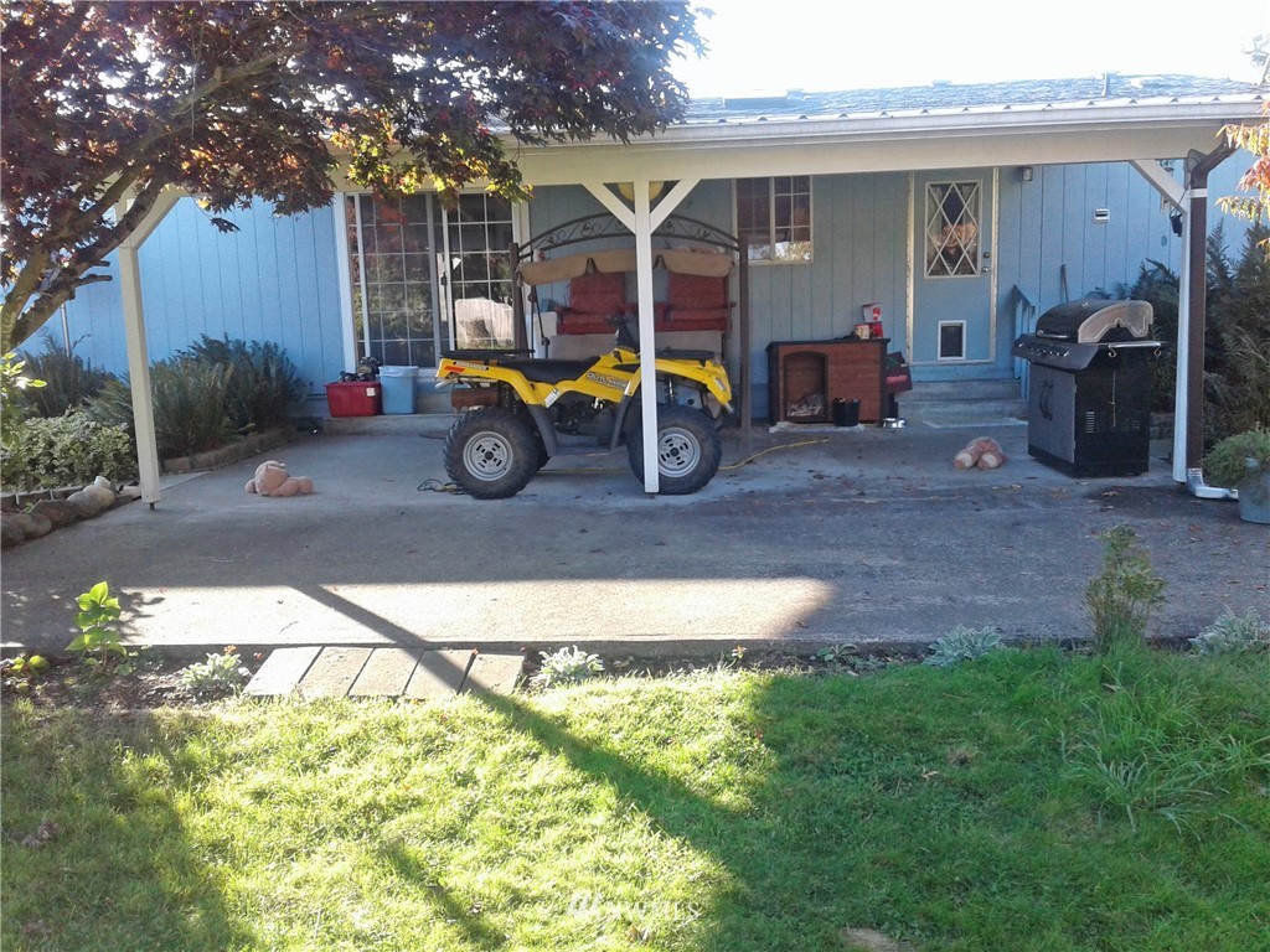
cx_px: 635
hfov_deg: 55.4
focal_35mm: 33
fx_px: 1211
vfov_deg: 42.9
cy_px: 476
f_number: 2.2
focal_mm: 3.3
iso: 50
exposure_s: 1/140
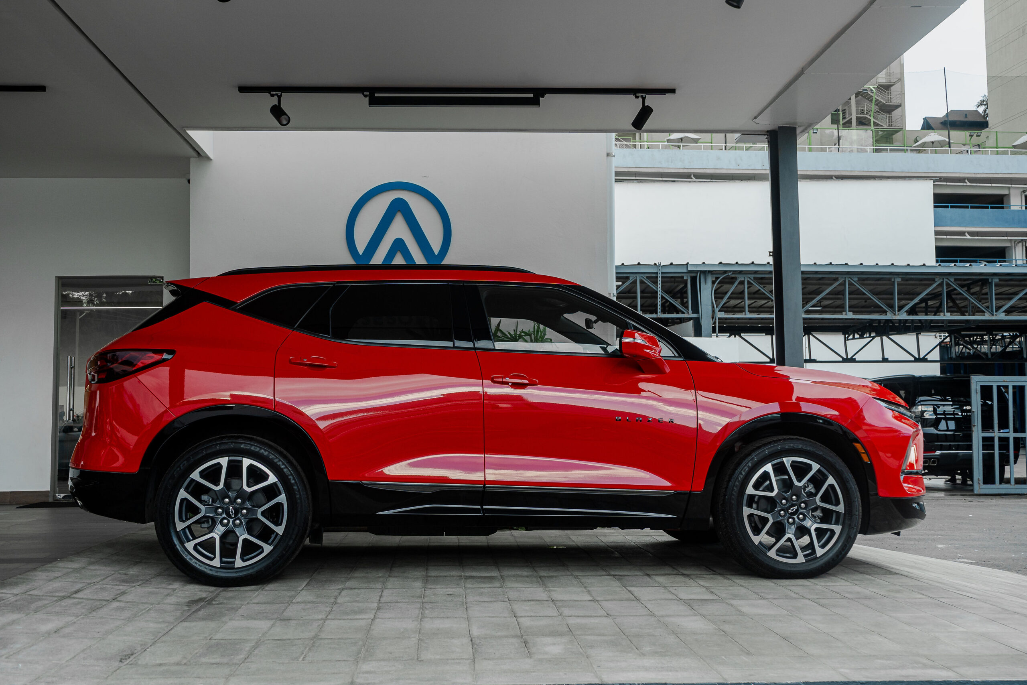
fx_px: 1056
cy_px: 342
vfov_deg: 35.9
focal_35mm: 37
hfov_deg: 51.9
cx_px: 514
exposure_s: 1/125
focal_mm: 37
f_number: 7.1
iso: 400
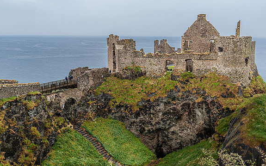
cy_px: 77
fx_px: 261
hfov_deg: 54.0
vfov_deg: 35.3
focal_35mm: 36
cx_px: 132
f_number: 11
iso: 400
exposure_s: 1/100
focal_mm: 35
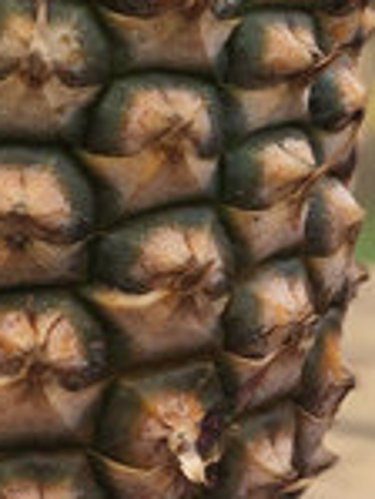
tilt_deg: +1.5
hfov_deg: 6.9
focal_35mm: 214
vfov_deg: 9.0
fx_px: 3087
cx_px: 347
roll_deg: -2.1
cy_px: -231
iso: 16
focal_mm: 6
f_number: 2.4
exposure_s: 1/140
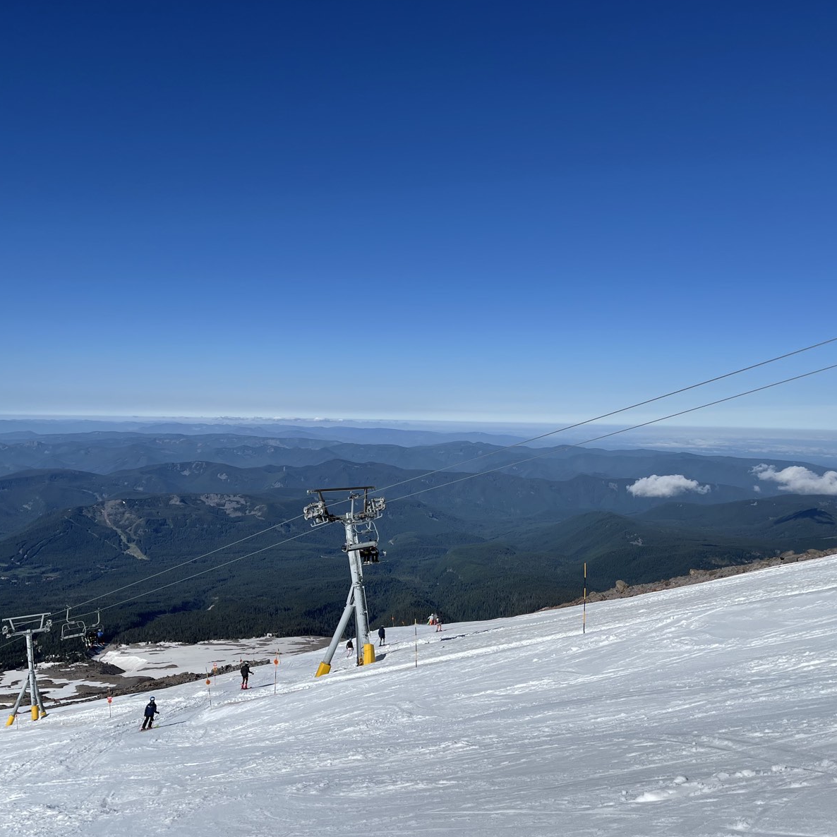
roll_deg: +0.5
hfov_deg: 52.5
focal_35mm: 31
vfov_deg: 52.5
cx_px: 421
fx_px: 848
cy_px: 419
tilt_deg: -1.4
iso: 32
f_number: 1.6
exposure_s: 1/7407
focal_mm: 5.1
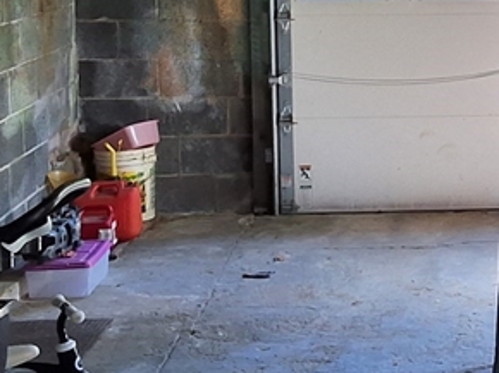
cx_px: 554
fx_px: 1426
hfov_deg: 19.0
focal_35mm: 99
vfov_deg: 14.8
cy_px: 53
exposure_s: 1/40
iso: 100
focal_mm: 2.91
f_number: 1.9
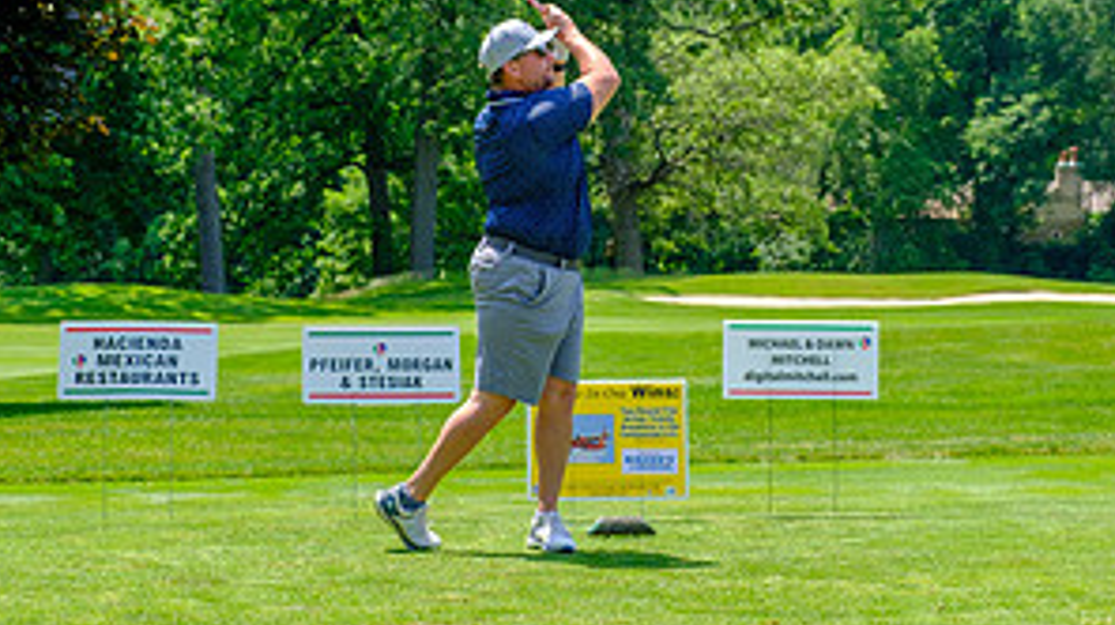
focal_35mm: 102
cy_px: 192
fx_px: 3013
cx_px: 561
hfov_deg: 21.0
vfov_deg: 11.8
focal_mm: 42.5
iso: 200
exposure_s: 1/500
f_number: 5
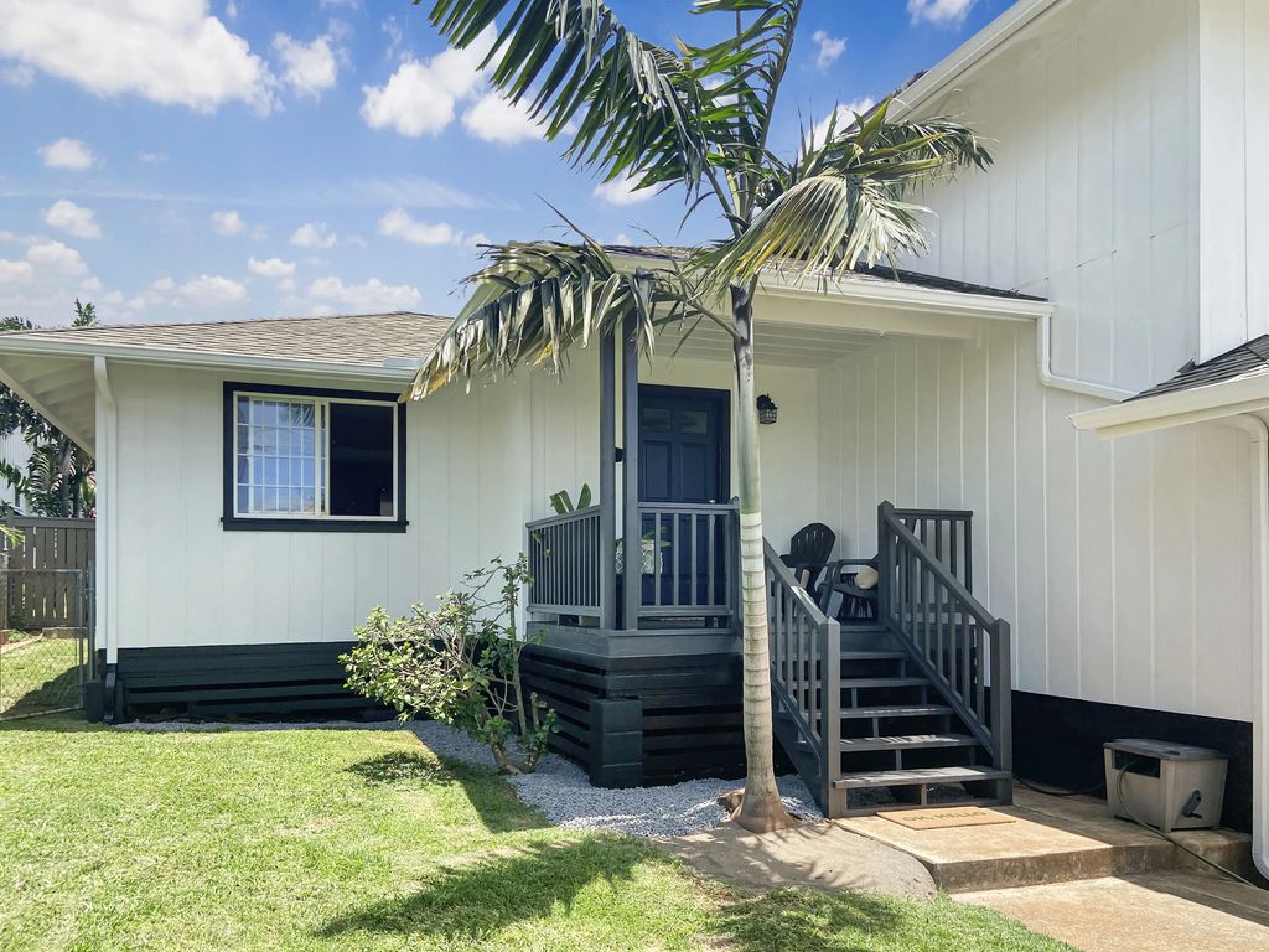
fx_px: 953
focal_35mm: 26
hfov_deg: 67.3
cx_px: 634
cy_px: 476
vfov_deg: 53.1
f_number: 1.8
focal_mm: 4.25
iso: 32
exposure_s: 1/1898
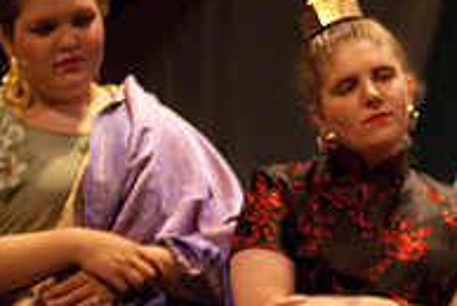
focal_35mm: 359
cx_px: 525
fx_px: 4564
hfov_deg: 5.7
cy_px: 9
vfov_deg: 3.8
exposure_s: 1/200
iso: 1000
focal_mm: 80
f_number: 2.8
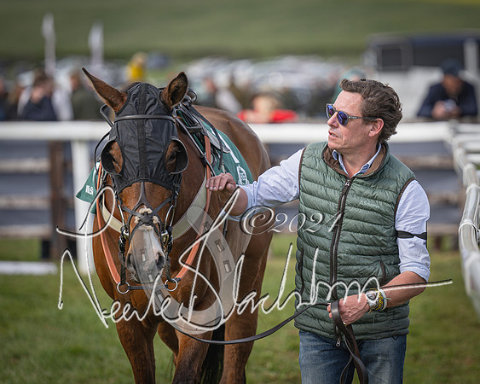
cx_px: 311
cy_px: 167
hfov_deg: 6.6
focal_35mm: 295
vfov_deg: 5.2
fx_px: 4192
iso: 100
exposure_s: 1/1000
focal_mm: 155
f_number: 2.8
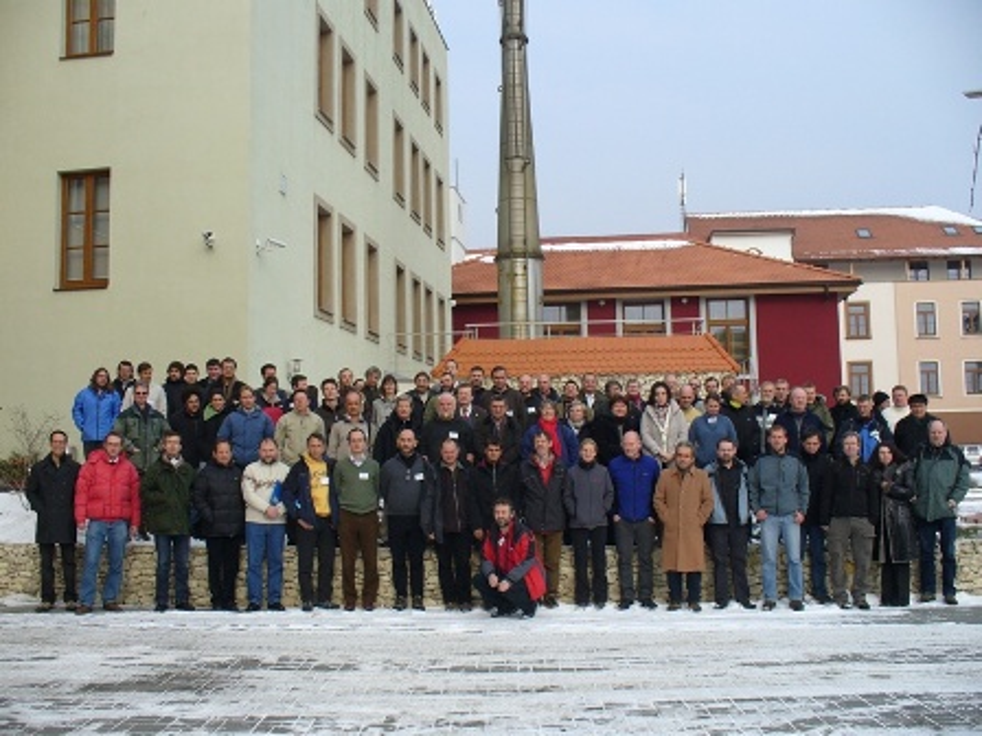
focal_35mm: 37
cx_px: 491
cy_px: 368
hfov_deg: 50.1
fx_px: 1050
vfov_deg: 38.7
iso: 80
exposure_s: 1/200
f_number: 5.6
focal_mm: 6.1
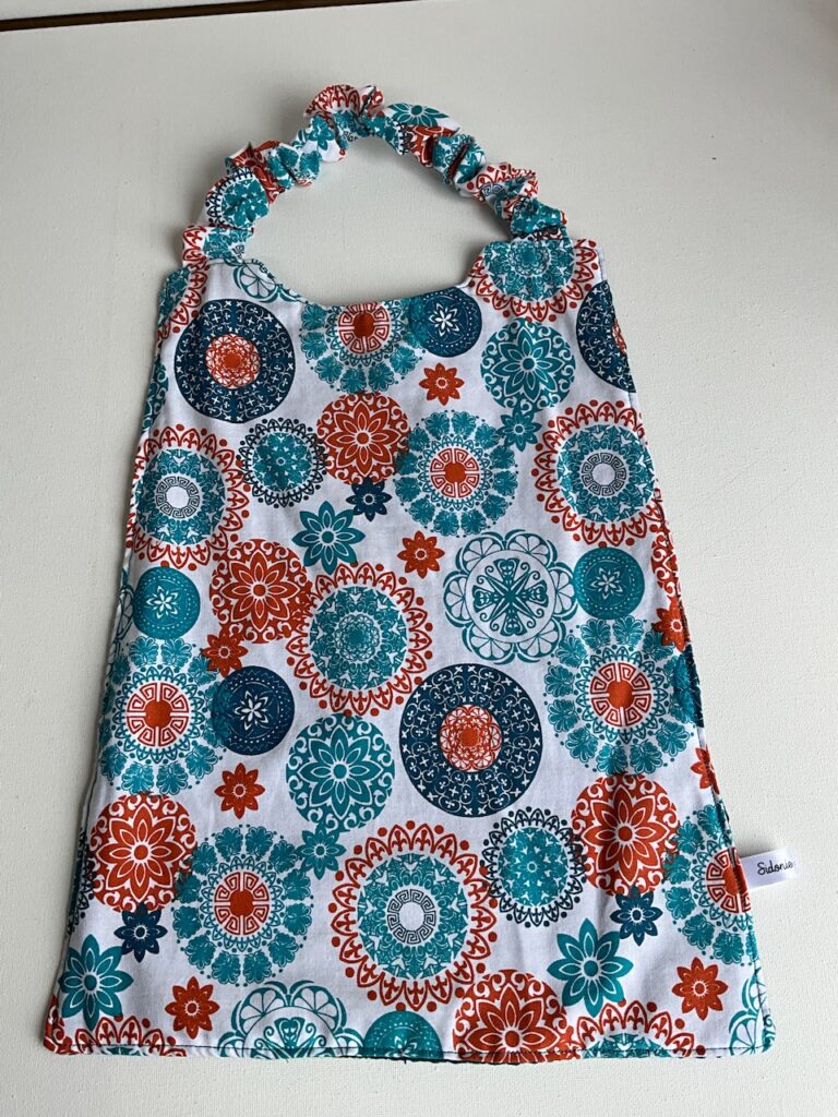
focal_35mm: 29
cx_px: 419
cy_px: 558
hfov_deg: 48.2
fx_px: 936
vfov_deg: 61.7
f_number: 1.8
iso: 25
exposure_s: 1/375
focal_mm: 3
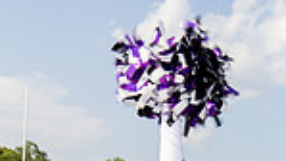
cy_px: 418
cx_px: 242
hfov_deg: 22.7
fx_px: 698
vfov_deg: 10.7
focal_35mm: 92
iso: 100
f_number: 6.3
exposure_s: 1/250
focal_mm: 29
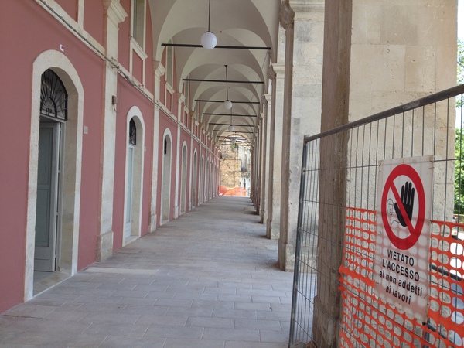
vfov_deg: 40.7
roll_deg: +0.4
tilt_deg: +0.4
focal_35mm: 35
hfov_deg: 52.6
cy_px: 174
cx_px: 232
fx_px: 469
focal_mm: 4.28
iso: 50
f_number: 2.4
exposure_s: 1/319
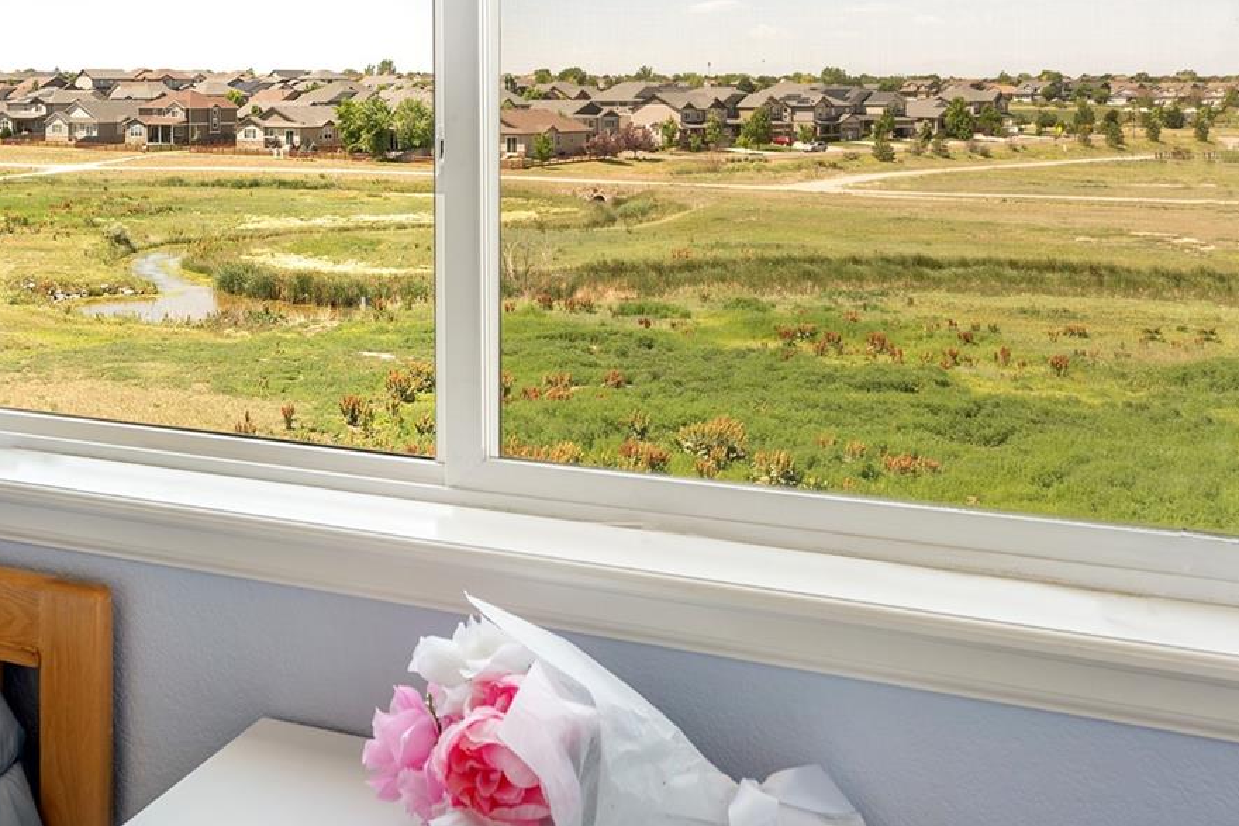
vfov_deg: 32.3
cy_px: 137
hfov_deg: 47.1
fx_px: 1377
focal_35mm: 40
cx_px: 348
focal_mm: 22
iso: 100
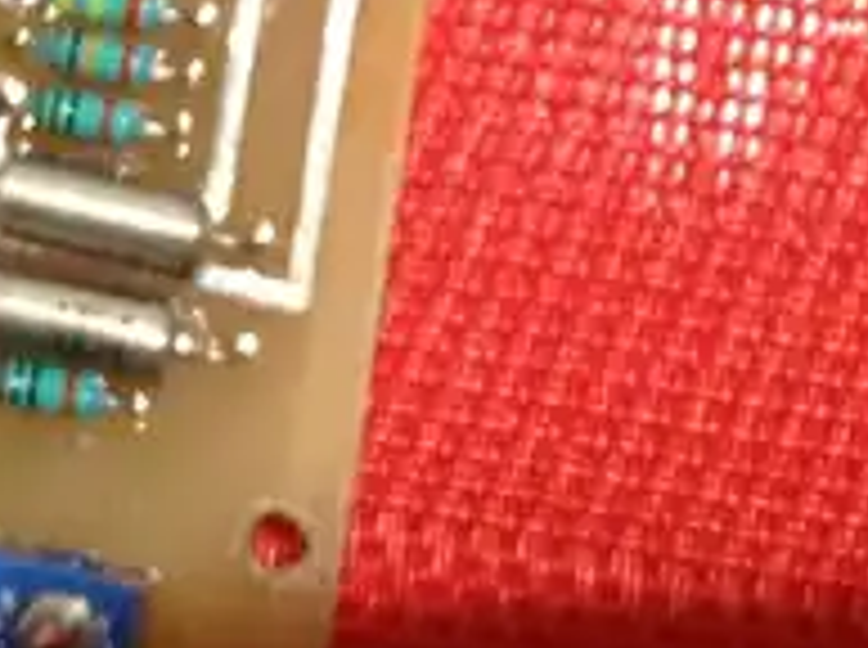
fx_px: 4530
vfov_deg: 7.7
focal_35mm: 181
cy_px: -868
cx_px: -328
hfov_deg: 10.6
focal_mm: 4.28
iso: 200
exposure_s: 1/15
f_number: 2.4
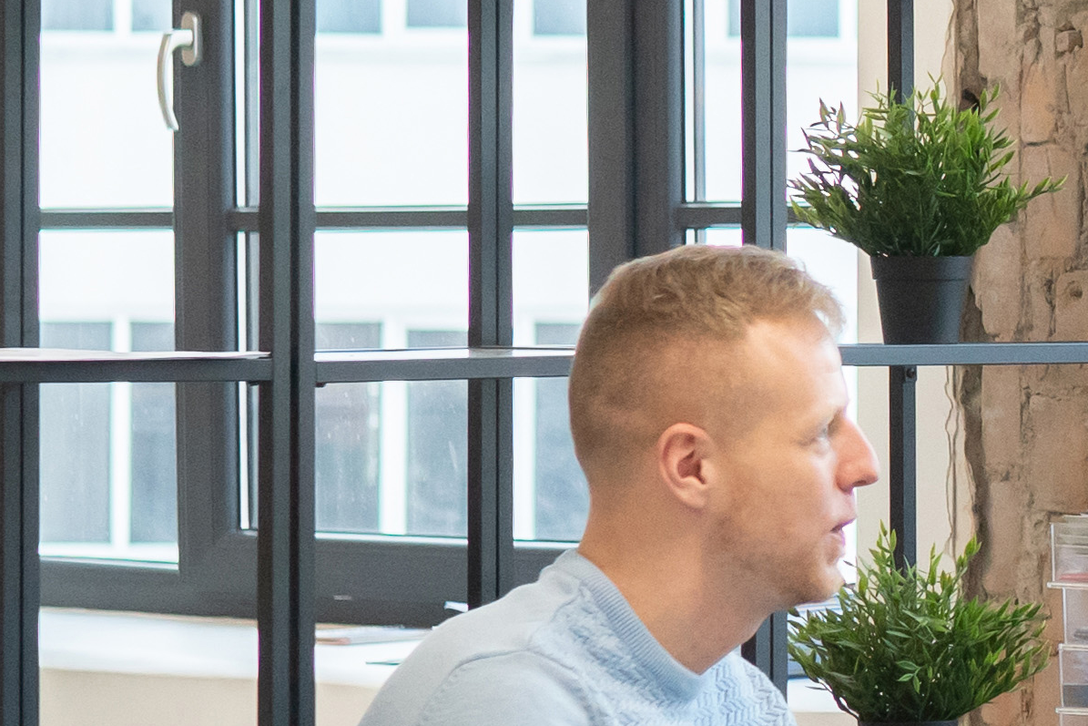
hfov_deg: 8.6
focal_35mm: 233
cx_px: 1671
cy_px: 304
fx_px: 7042
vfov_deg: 5.9
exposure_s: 1/250
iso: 1000
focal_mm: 35
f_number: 2.5
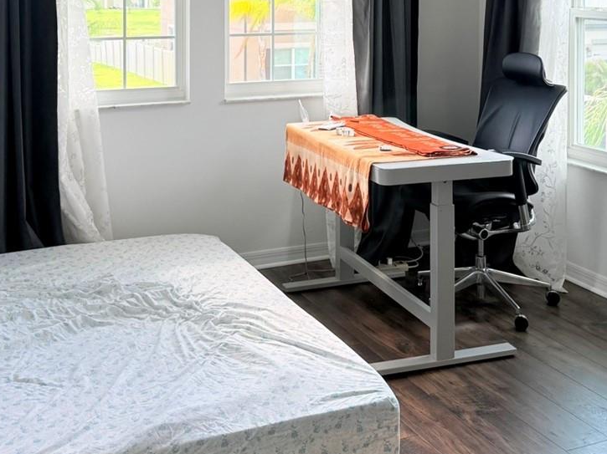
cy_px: 5
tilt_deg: -2.3
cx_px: 342
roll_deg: -0.3
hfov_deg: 36.1
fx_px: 929
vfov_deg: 26.1
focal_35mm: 53
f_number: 1.78
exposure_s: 1/240
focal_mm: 6.76
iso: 125
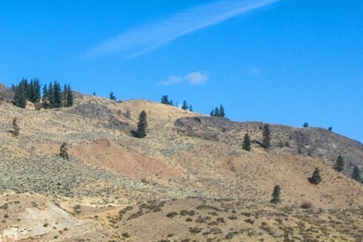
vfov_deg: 14.8
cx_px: -283
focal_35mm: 84
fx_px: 847
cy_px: 393
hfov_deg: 18.9
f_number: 2.8
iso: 100
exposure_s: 1/2000
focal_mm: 8.38
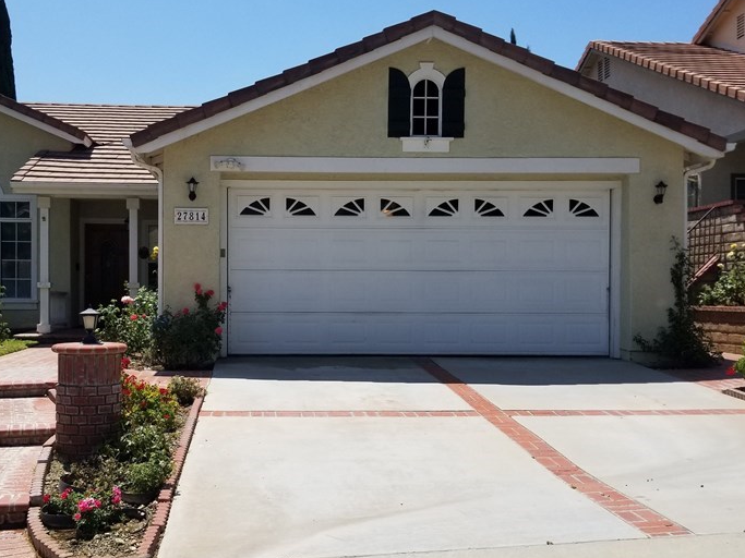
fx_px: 839
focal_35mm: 39
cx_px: 302
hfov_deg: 47.6
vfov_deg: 36.8
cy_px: 300
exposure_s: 1/3392
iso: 50
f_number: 1.7
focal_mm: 4.3
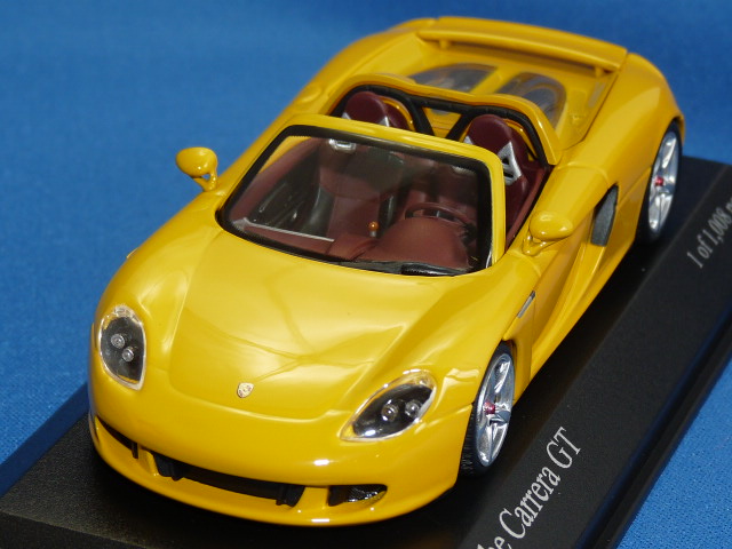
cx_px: 366
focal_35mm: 134
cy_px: 274
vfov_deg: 11.1
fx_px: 2834
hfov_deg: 14.7
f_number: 3.4
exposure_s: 1/40
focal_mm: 13.3
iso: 100
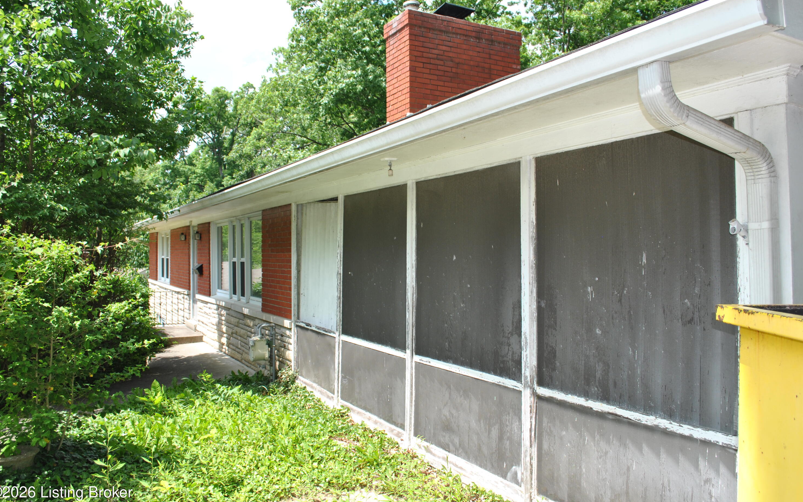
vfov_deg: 44.5
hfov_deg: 66.5
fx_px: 613
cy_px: 244
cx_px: 397
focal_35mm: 28
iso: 100
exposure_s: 1/200
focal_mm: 18
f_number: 5.6
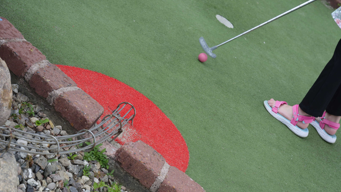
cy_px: 103
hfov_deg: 19.8
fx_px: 977
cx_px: 170
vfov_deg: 11.2
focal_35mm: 108
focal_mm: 103
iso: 400
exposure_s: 1/200
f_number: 10
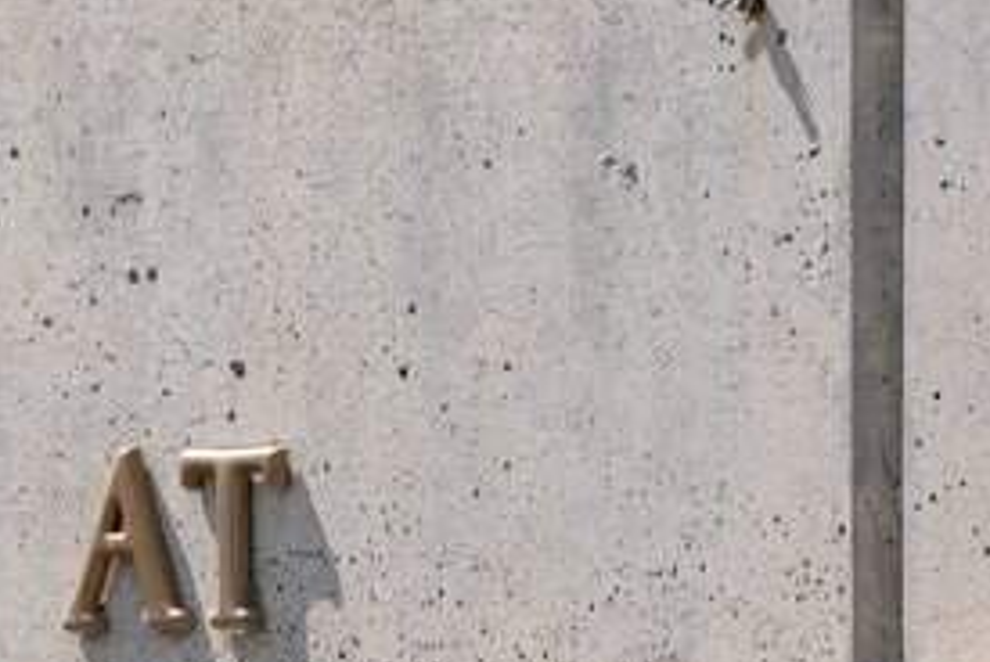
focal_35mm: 562
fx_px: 15471
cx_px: -184
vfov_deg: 2.4
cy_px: 1004
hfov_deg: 3.7
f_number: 8
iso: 100
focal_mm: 129
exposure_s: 1/400
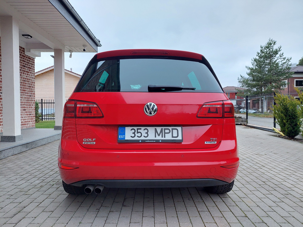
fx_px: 210
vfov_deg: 56.8
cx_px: 152
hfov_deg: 71.6
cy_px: 114
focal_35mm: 24
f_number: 1.8
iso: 100
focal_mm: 5.23
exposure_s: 1/50
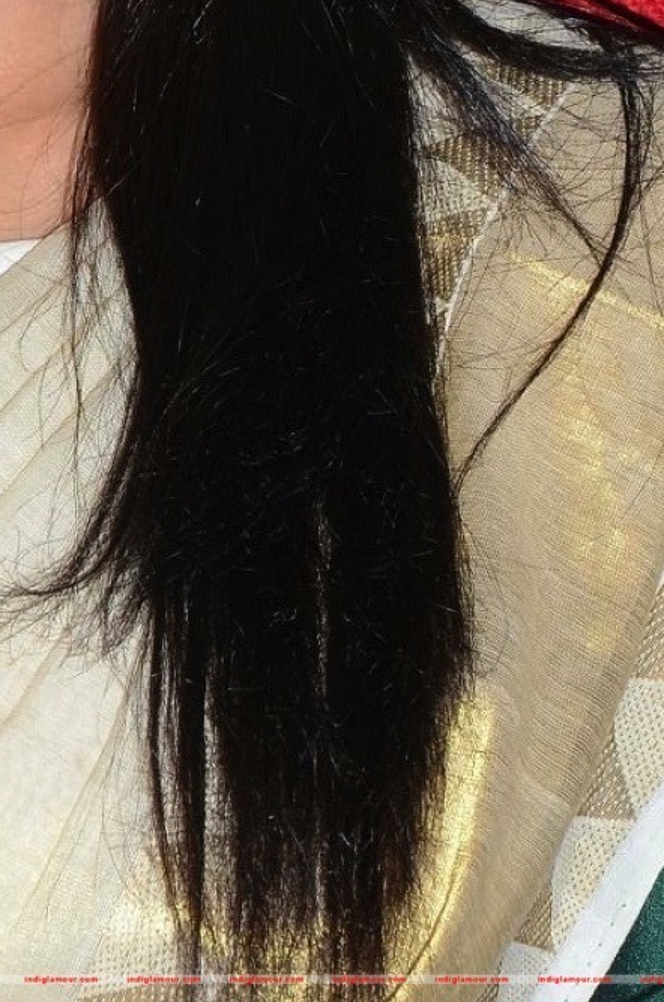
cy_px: -92
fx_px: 11872
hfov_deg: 3.2
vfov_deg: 4.8
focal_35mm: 427
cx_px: -42
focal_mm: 105
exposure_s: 1/125
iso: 500
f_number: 7.1
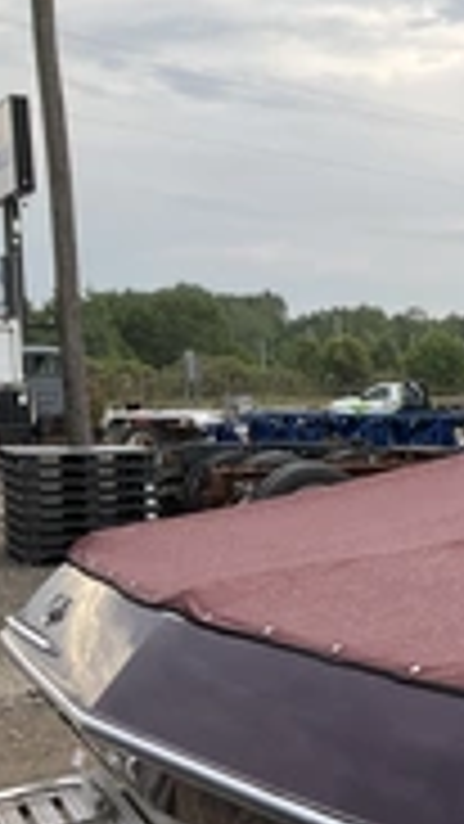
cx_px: 874
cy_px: 563
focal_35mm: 69
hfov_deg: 14.9
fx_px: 1509
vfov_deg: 30.3
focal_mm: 3
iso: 25
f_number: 1.8
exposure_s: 1/540
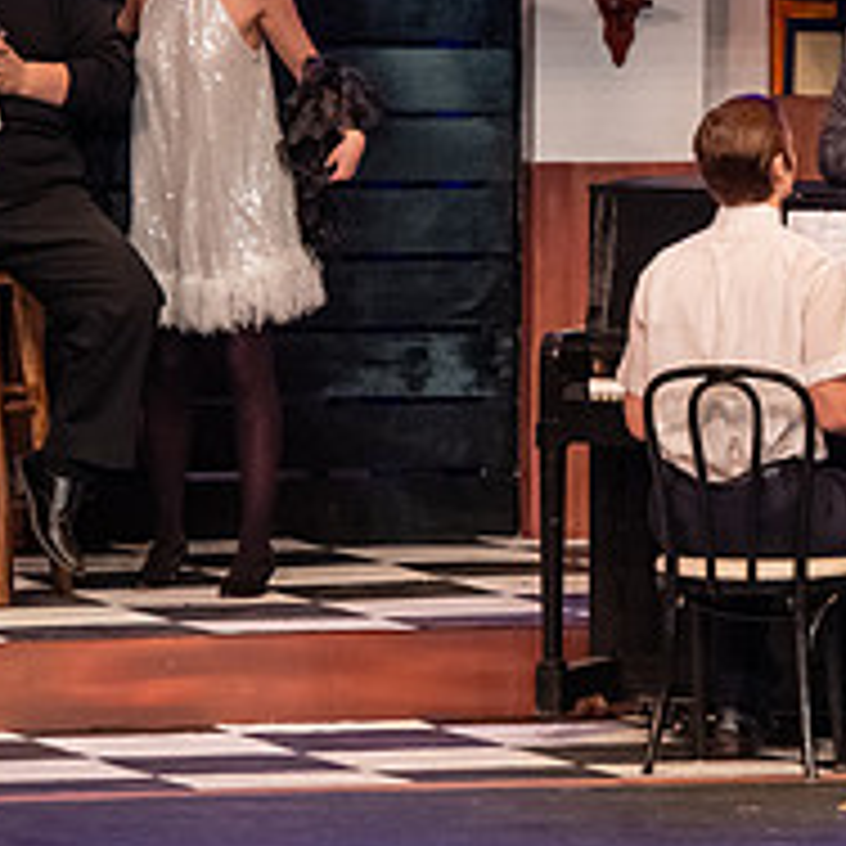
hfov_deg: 4.5
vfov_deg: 4.5
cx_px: 770
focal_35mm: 393
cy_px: 178
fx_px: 10867
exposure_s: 1/200
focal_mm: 150
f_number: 3.5
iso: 3200
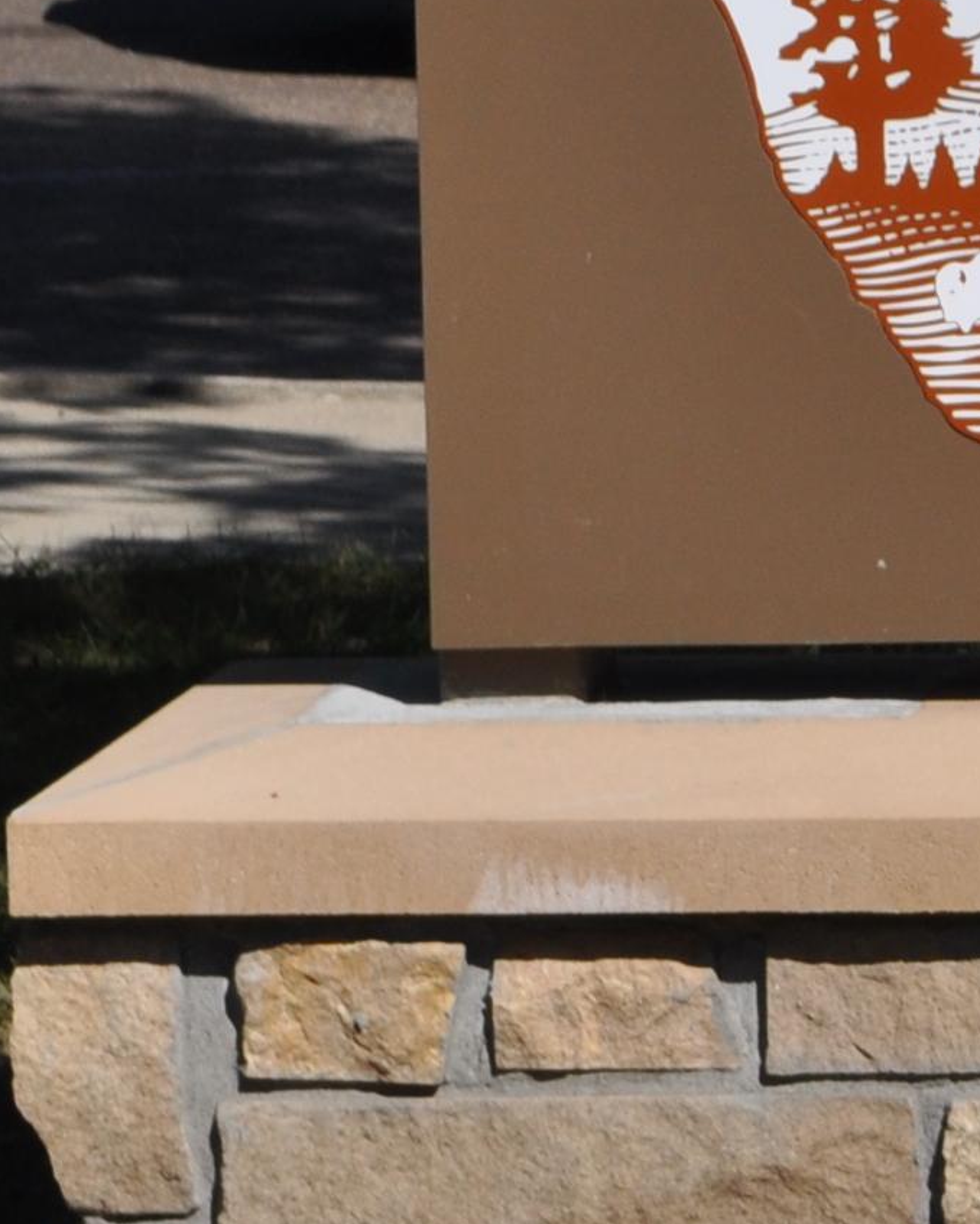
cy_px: 62
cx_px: 2399
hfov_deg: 3.9
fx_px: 14184
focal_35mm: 391
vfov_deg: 4.9
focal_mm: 55
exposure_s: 1/500
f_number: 11
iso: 200
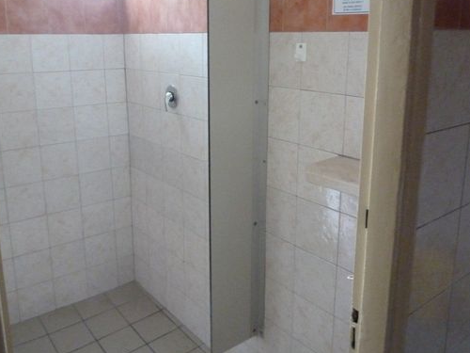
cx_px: 228
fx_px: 434
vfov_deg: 43.9
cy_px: 136
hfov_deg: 56.8
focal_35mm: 32
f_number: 3.3
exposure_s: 1/20
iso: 800
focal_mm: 4.1
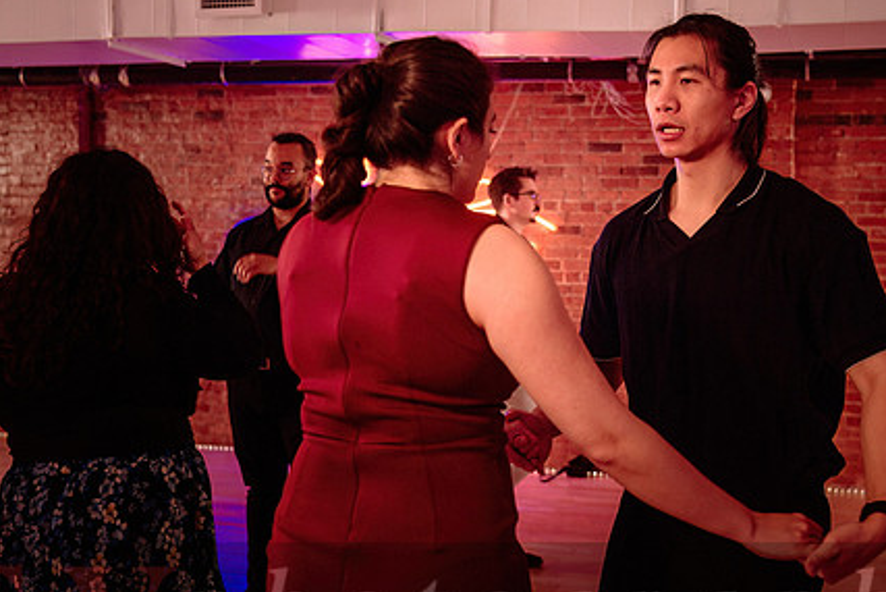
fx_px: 1231
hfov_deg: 39.4
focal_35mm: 50
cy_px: 294
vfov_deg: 27.0
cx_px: 542
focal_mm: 34
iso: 500
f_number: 2.8
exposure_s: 1/125
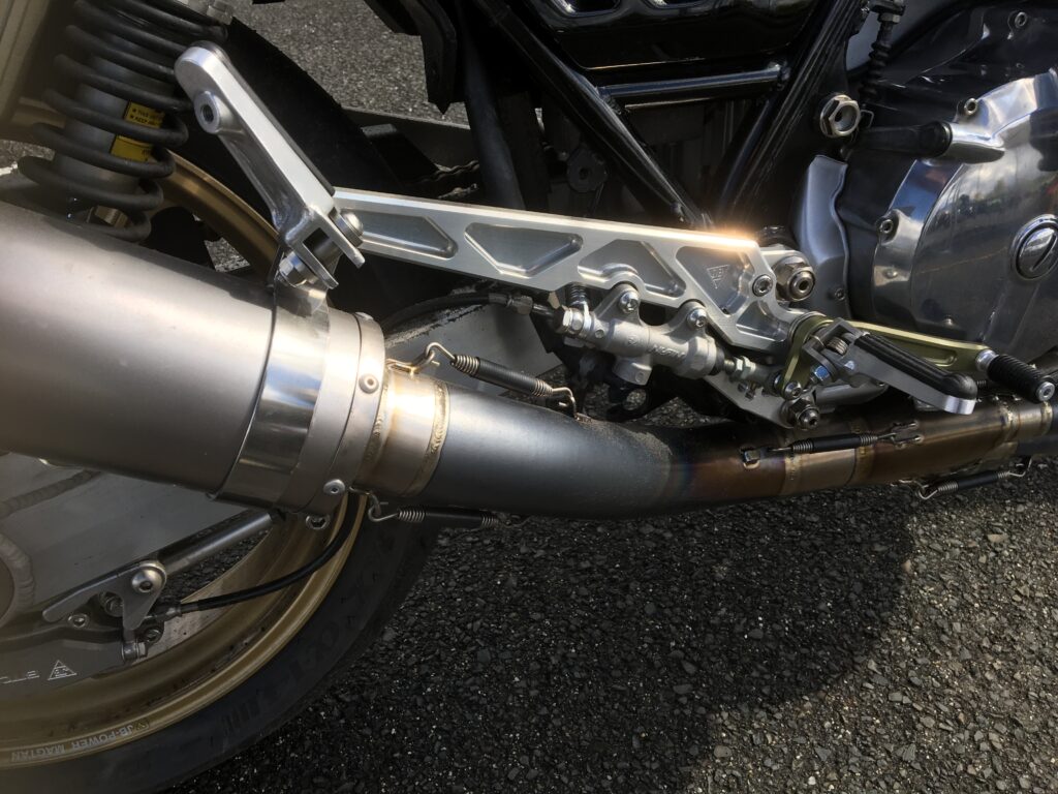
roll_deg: +1.1
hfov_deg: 61.7
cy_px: 397
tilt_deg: -40.4
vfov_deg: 48.2
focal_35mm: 29
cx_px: 529
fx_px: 886
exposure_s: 1/769
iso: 25
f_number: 2.2
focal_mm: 4.15
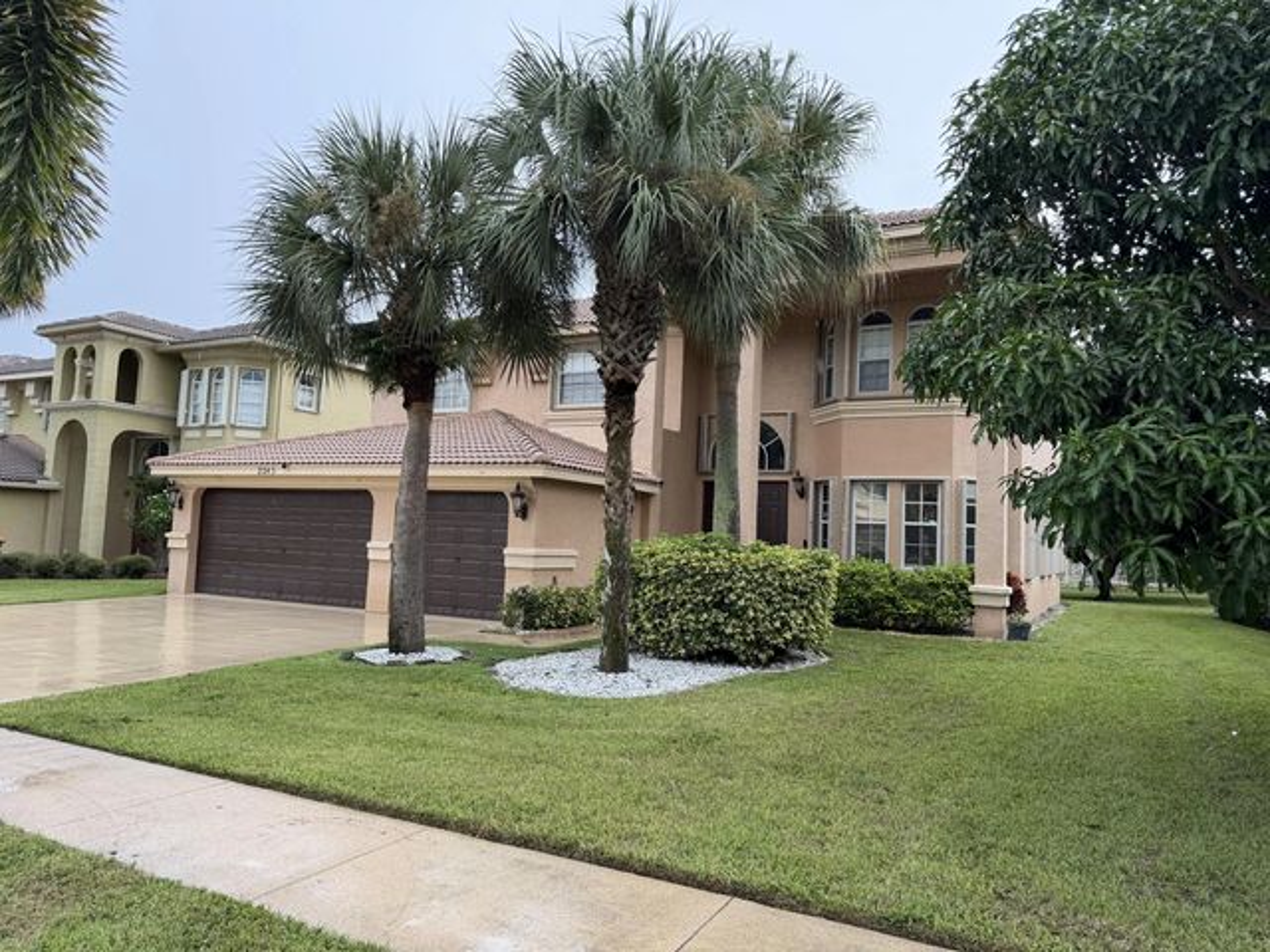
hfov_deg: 71.6
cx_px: 635
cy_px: 476
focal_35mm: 24
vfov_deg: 56.8
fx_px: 881
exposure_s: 1/765
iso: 100
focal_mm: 6.76
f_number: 1.78
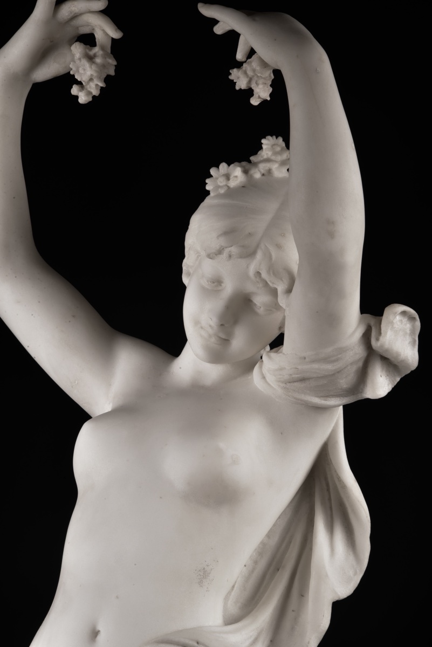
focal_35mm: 250
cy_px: 324
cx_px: 216
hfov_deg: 5.5
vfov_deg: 8.2
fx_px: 4496
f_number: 25
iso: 400
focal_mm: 250
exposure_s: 1/125
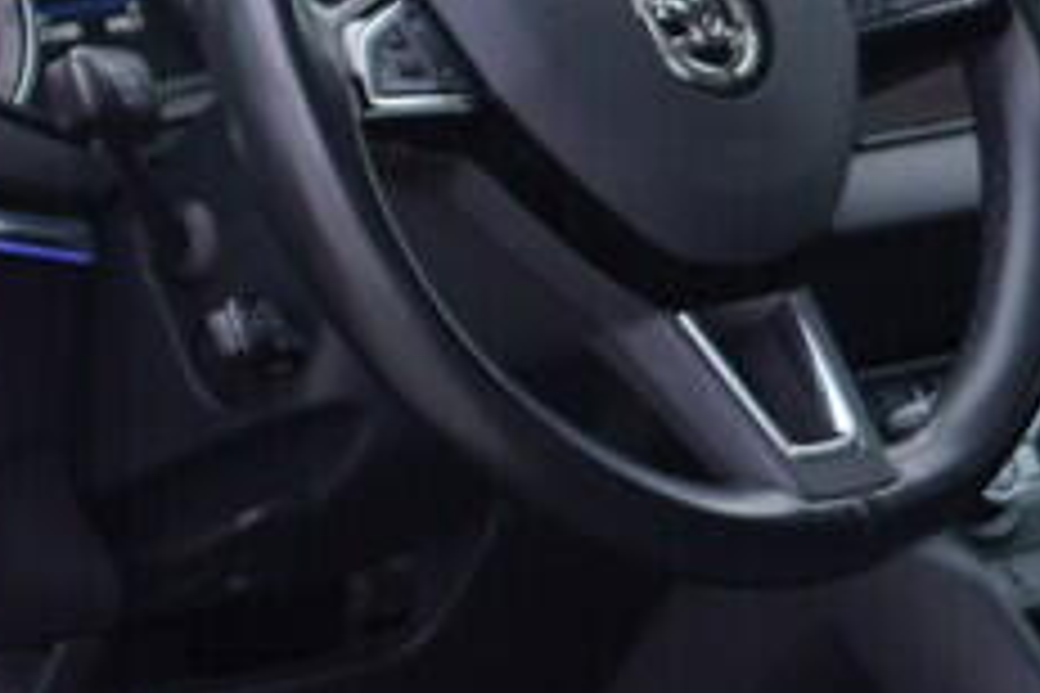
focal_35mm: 224
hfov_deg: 8.8
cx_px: -788
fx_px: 6471
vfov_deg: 6.1
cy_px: 644
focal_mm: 24
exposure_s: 1/50
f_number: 3.2
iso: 125
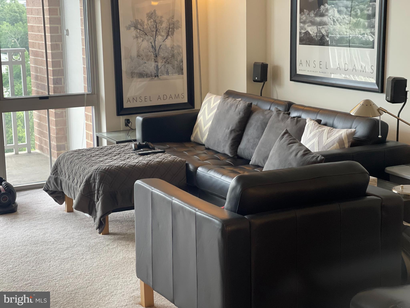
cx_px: 205
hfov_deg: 30.3
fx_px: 758
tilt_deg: -10.4
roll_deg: +1.5
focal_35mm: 64
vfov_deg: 22.9
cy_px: 154
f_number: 2.2
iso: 200
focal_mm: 7.5
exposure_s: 1/63
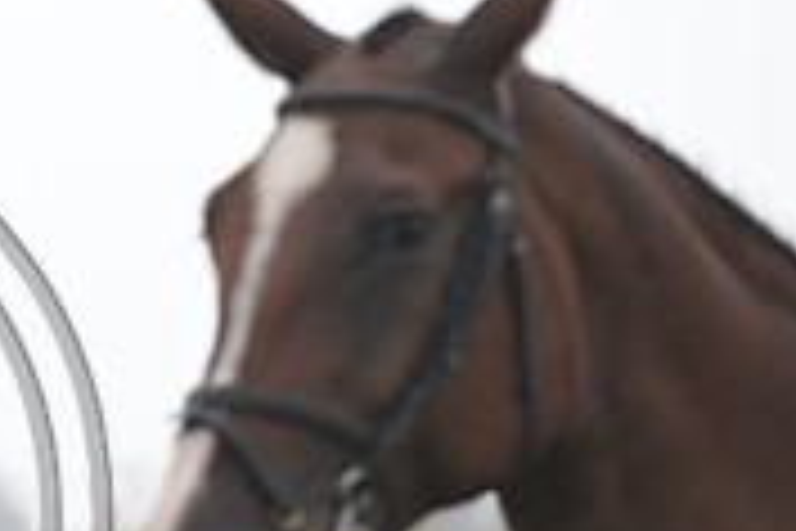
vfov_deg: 2.1
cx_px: -405
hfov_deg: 3.1
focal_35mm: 654
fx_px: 14460
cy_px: 457
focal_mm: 200
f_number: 4.5
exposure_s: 1/1250
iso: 1250
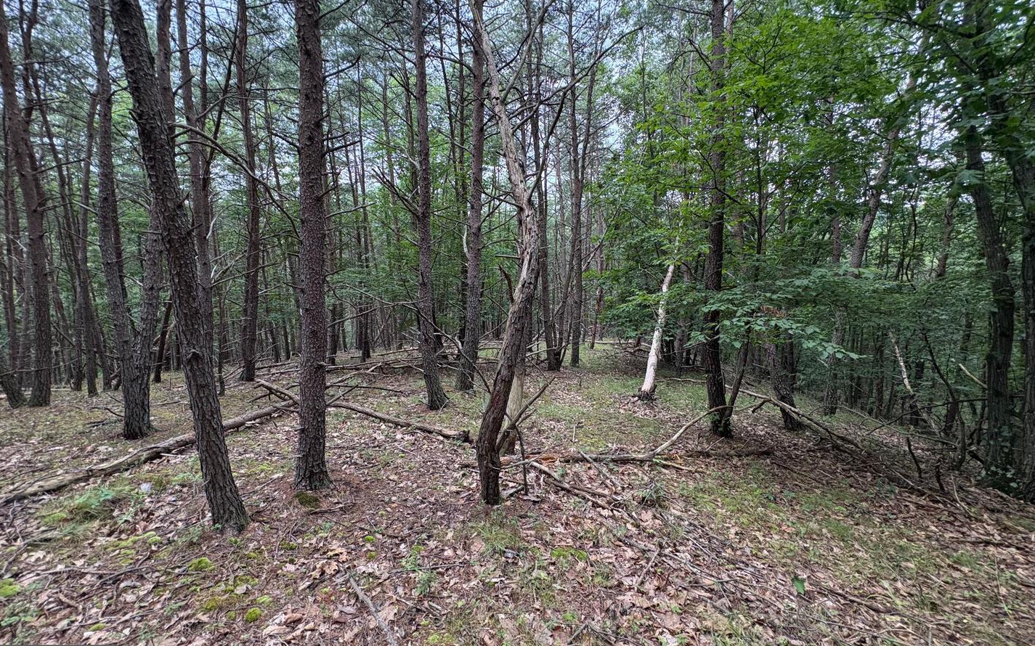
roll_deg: +1.7
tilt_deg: -4.9
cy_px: 295
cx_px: 513
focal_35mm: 15
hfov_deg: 101.5
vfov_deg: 74.6
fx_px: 423
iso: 250
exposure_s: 1/60
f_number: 2.2
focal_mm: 2.22
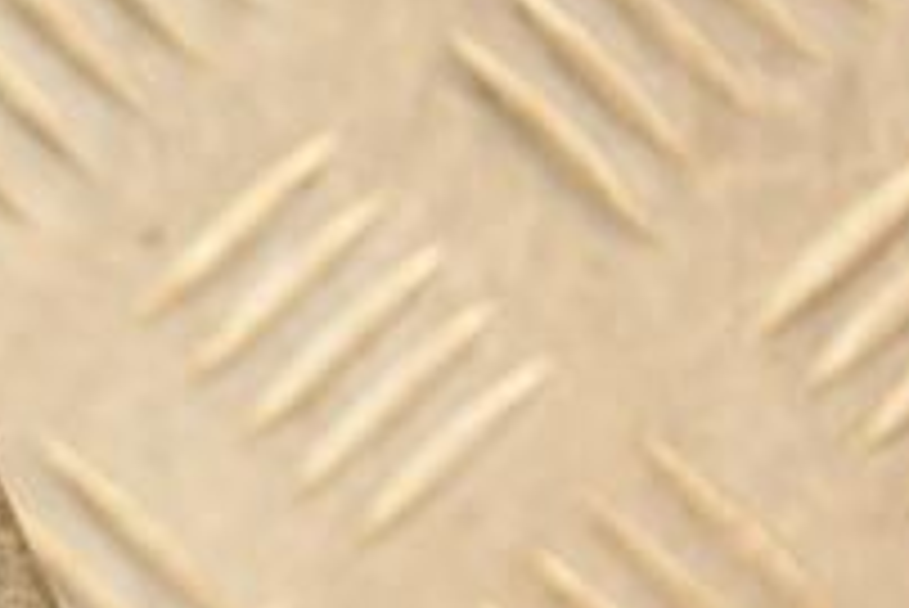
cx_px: -410
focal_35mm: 334
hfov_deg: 6.1
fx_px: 8452
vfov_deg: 4.1
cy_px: 658
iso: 800
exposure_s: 1/100
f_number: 5.3
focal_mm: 75
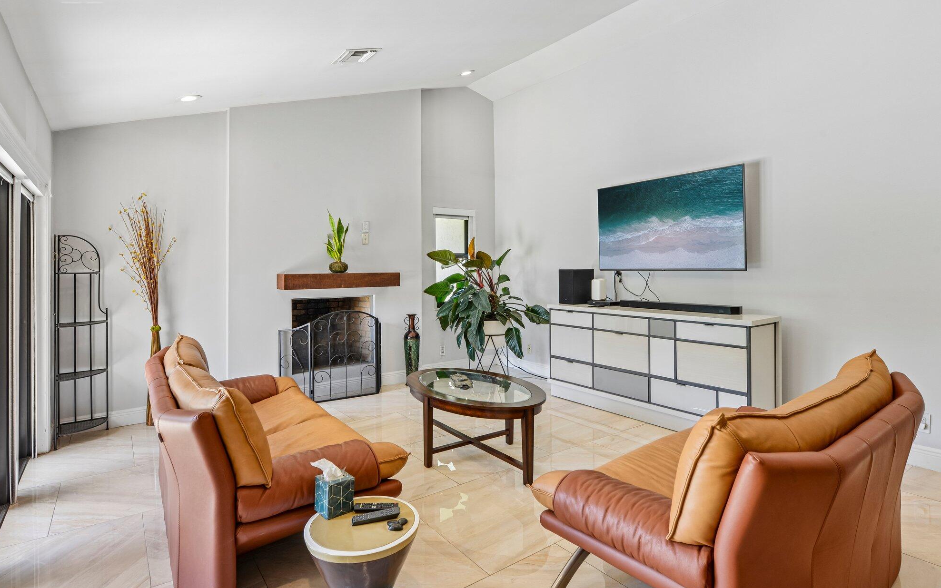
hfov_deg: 88.0
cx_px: 466
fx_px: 487
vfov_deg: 62.2
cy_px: 279
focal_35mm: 19
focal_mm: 18
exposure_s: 1/13
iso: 200
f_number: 9
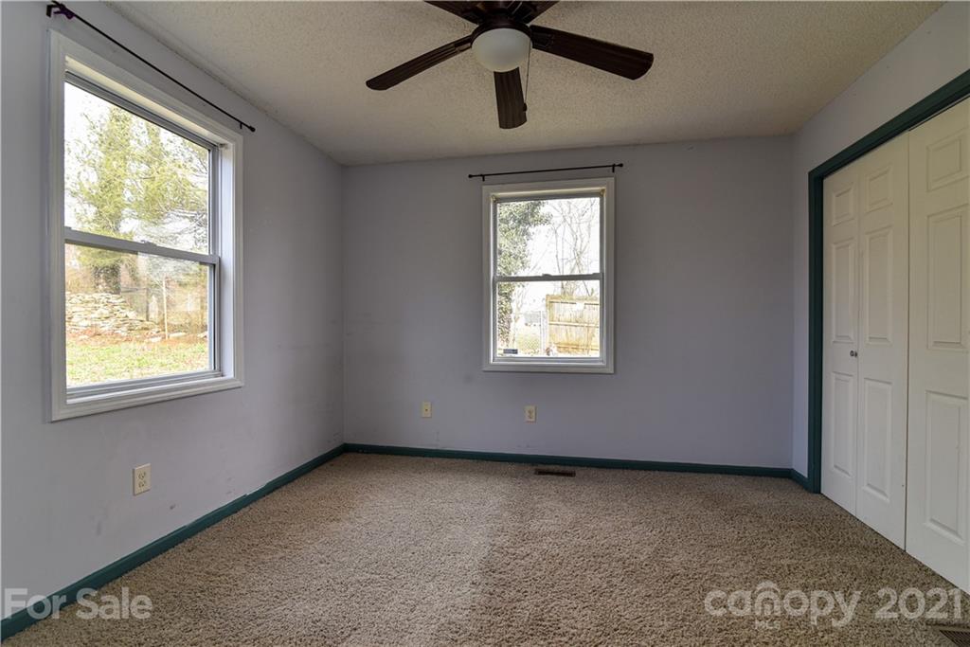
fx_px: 431
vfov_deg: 73.8
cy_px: 324
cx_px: 485
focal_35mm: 16
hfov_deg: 96.7
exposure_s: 1/100
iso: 400
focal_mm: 16
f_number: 5.6
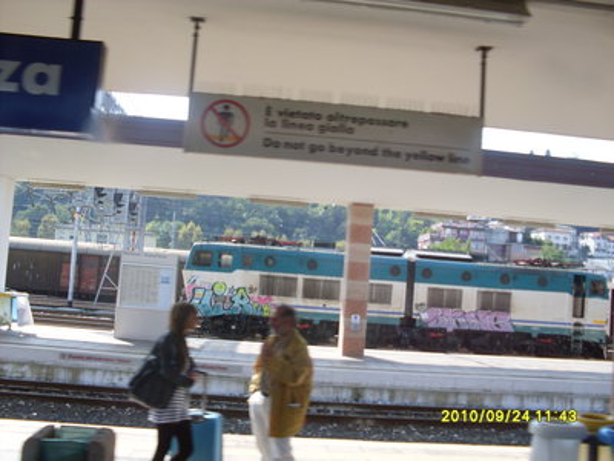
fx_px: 674
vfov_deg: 37.7
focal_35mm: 38
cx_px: 307
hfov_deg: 49.0
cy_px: 230
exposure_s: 1/125
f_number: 2.8
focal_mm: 6.3
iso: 80
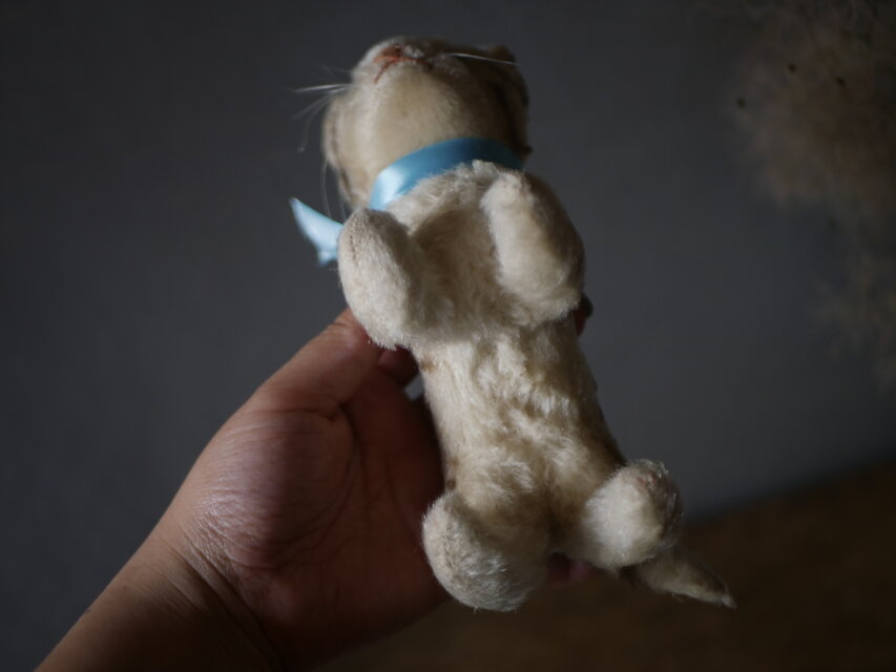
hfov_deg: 38.2
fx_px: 1294
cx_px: 448
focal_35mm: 50
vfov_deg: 29.1
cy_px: 336
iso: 200
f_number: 1.7
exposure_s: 1/125
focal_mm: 25
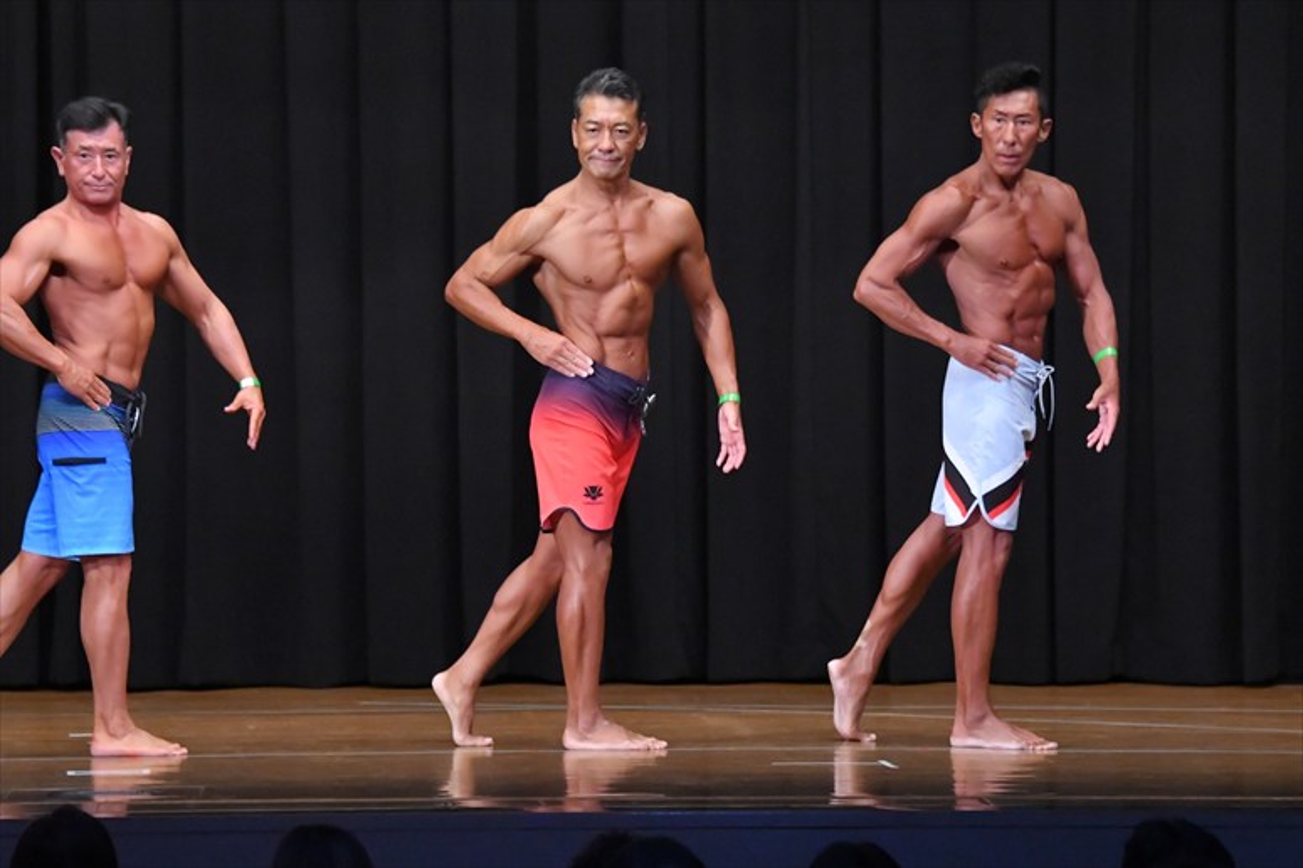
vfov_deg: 6.8
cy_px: 434
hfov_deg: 10.2
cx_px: 652
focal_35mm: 202
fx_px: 7308
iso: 8000
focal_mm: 135
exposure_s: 1/400
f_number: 5.6
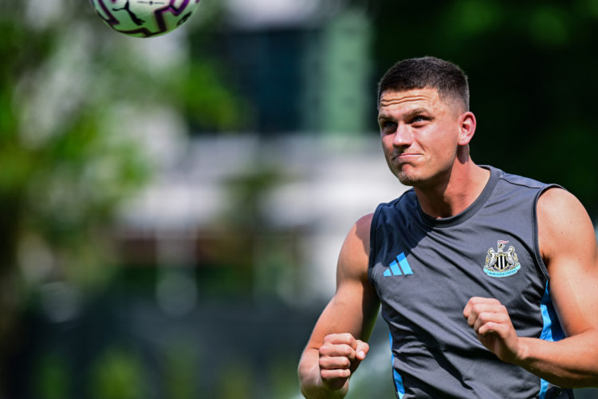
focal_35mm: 400
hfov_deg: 5.2
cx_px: 299
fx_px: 6644
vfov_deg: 3.4
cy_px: 200
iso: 320
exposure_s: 1/1600
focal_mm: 400
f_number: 4.5
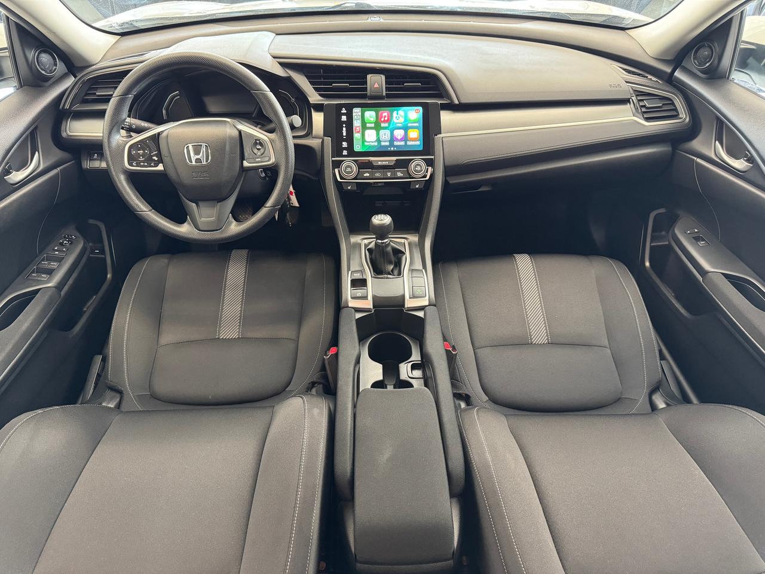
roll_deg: -0.4
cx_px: 382
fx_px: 530
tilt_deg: -39.3
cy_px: 287
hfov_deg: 71.6
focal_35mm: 24
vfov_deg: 56.8
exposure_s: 1/40
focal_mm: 6.76
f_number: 1.78
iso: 640
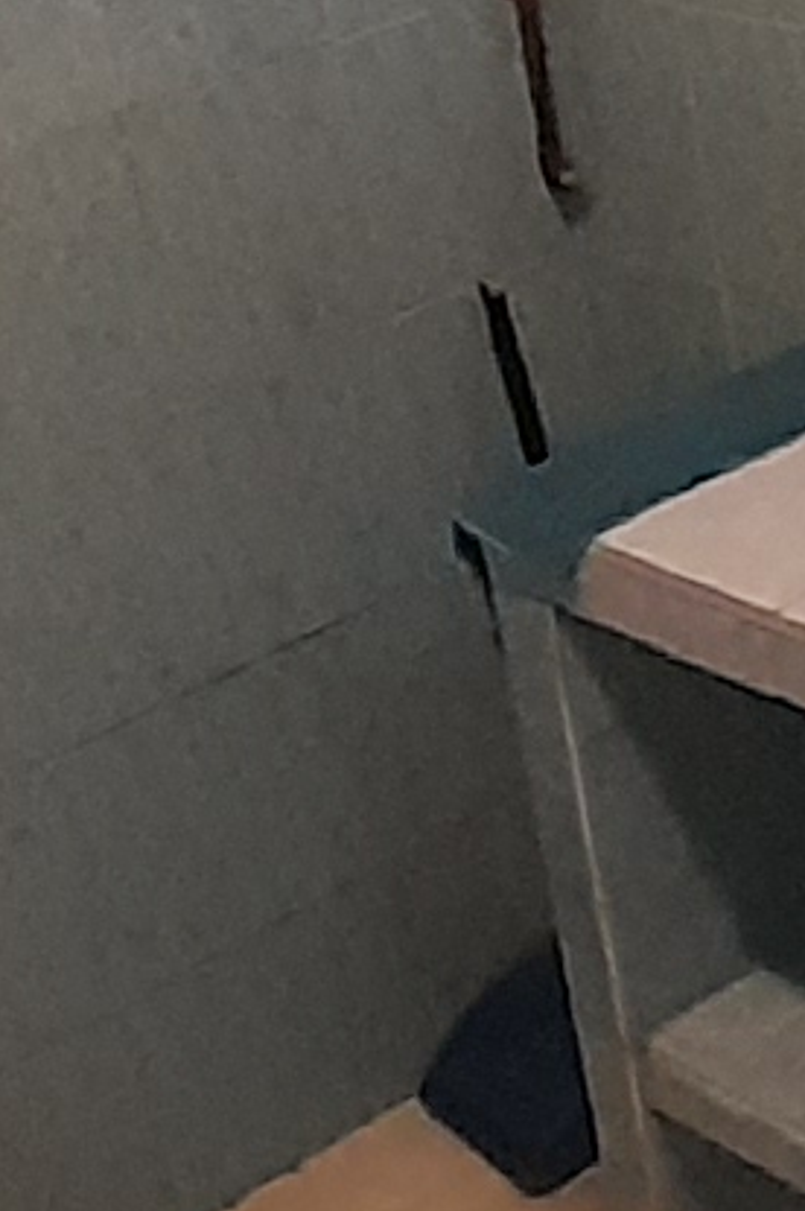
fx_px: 2822
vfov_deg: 24.2
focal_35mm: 84
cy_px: 554
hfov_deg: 15.4
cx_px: 1068
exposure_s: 1/24
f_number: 2.2
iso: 320
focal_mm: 1.13
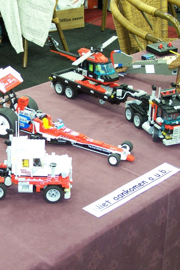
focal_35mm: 78
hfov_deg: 17.3
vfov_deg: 26.0
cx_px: 34
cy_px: 135
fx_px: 585
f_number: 3.1
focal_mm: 9.3
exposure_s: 1/2
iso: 140
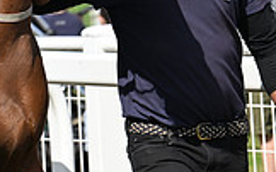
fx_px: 4931
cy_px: -146
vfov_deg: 2.0
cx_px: -32
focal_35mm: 656
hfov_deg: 3.2
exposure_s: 1/3200
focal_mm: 180
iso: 500
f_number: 5.6
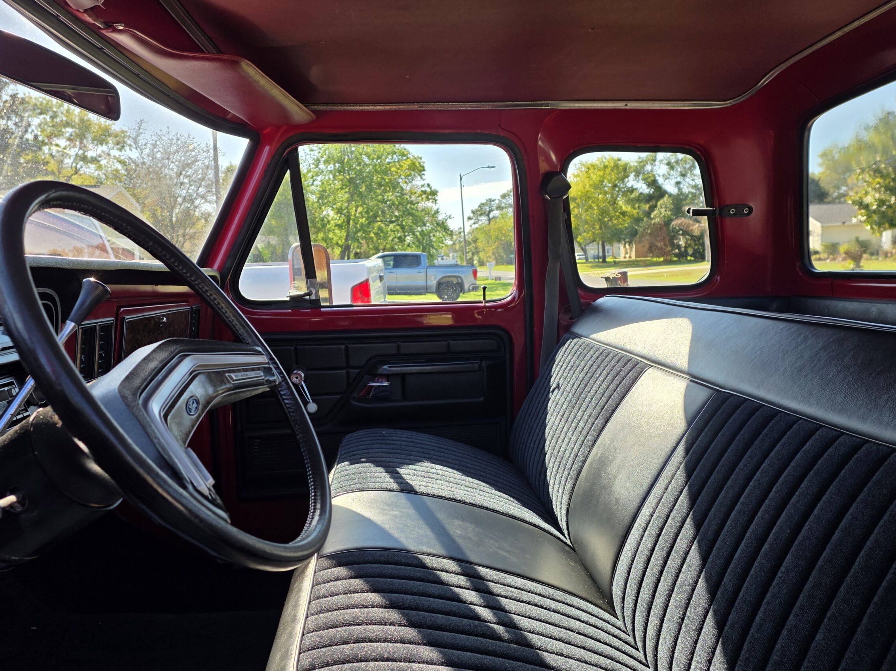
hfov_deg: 67.3
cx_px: 448
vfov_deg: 53.0
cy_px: 365
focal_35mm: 26
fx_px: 673
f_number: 1.7
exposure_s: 1/1554
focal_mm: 6.3
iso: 80
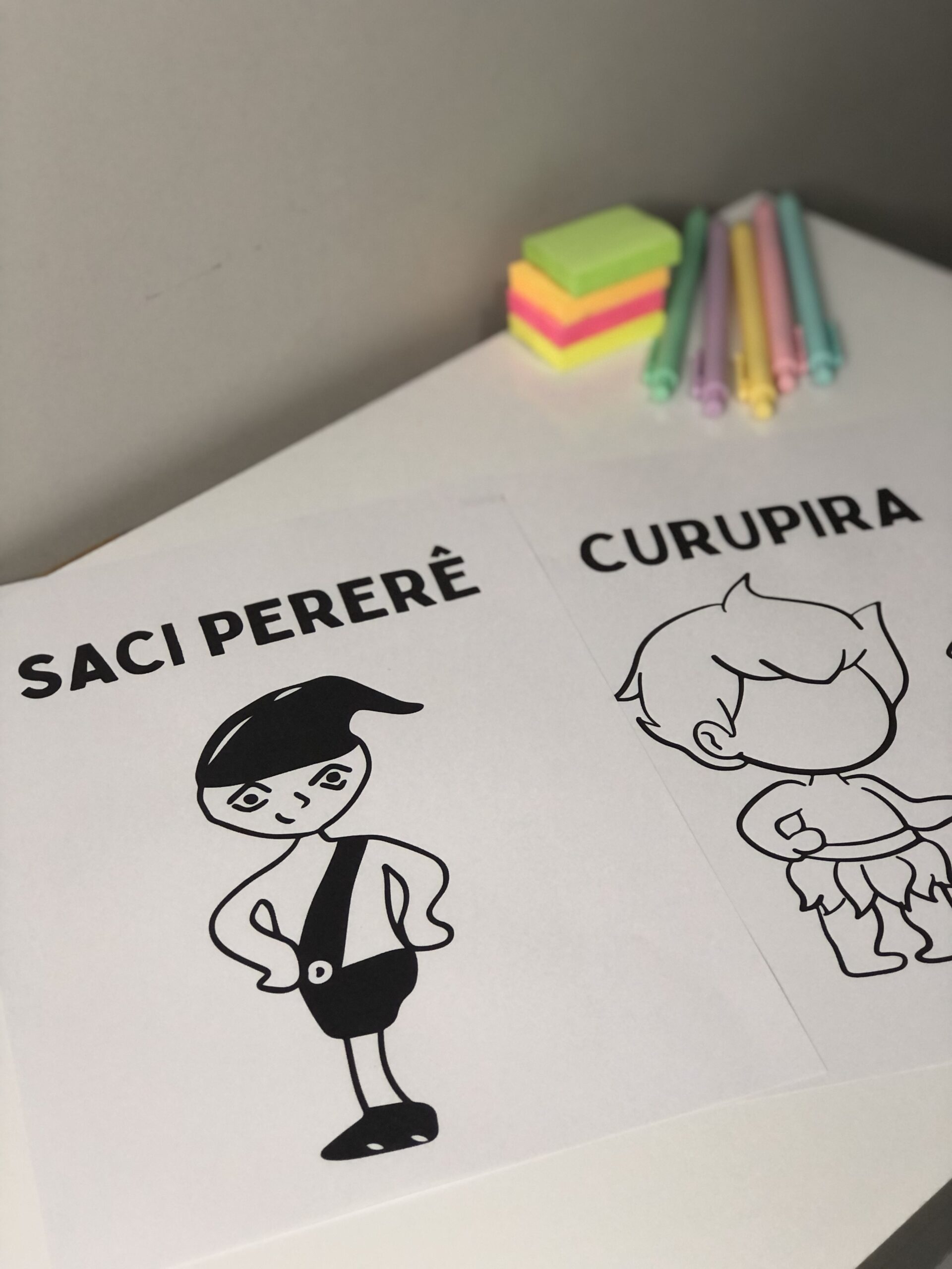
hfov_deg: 25.7
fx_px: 2090
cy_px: 634
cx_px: 476
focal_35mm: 57
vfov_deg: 33.8
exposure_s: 1/30
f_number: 2.8
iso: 160
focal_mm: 6.6
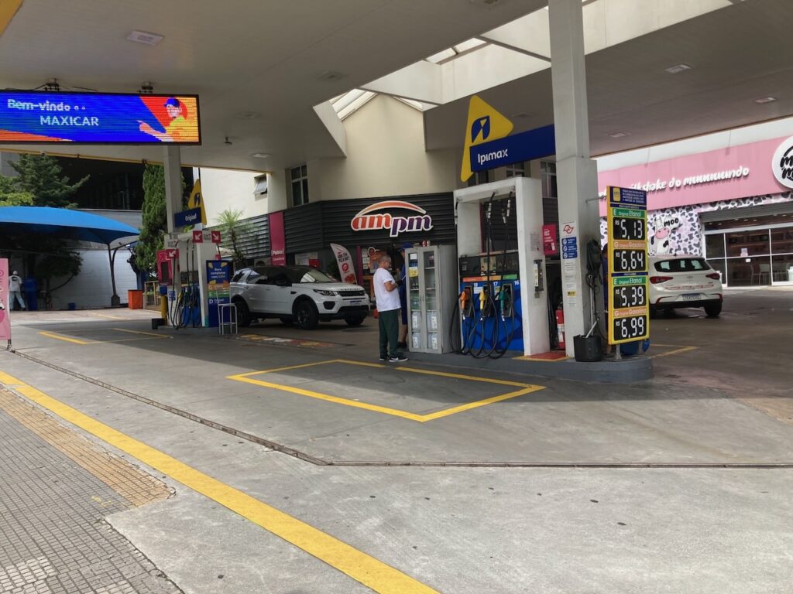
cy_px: 297
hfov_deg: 63.4
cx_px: 396
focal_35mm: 28
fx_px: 641
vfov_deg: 49.7
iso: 20
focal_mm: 3.99
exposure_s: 1/813
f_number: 1.8
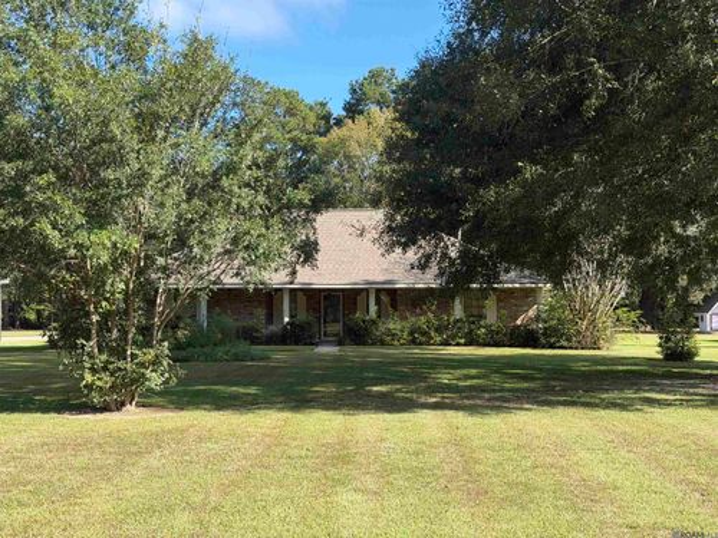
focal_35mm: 48
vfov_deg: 30.3
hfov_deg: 39.7
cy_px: 269
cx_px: 359
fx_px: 996
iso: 64
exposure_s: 1/1307
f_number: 1.78
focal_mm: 6.76
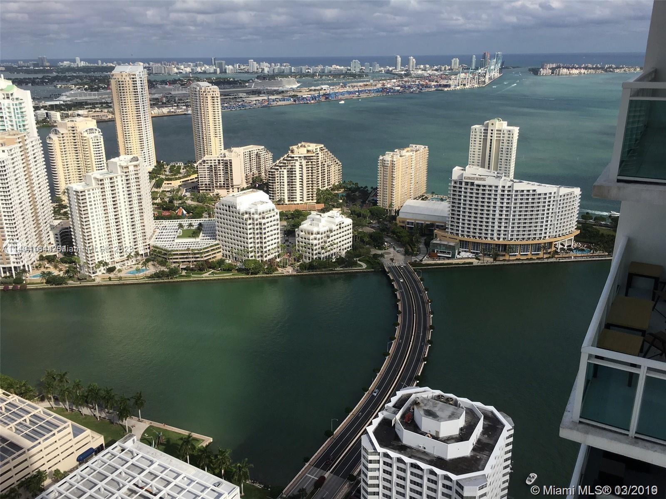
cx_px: 333
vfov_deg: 48.2
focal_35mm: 29
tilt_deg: -17.8
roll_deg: +1.0
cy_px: 250
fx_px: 558
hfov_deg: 61.7
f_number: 2.2
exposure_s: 1/2331
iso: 25
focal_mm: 4.15
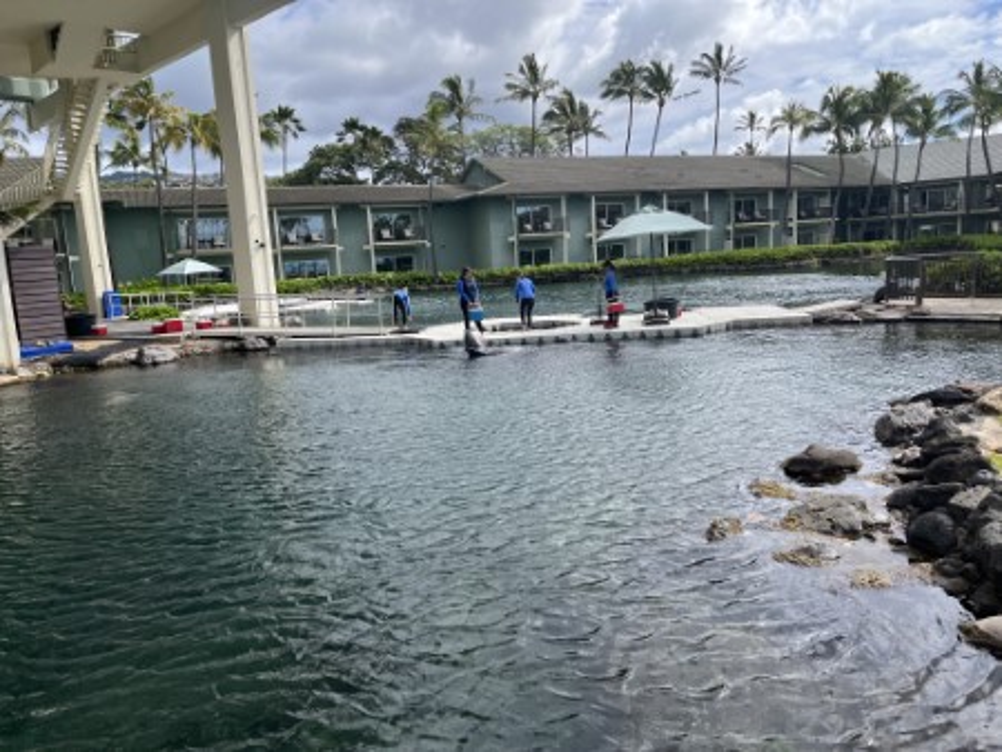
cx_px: 501
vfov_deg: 53.1
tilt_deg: -6.2
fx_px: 753
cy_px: 376
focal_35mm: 26
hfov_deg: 67.3
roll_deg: +3.2
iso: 50
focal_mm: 5.1
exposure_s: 1/2062
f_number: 1.6
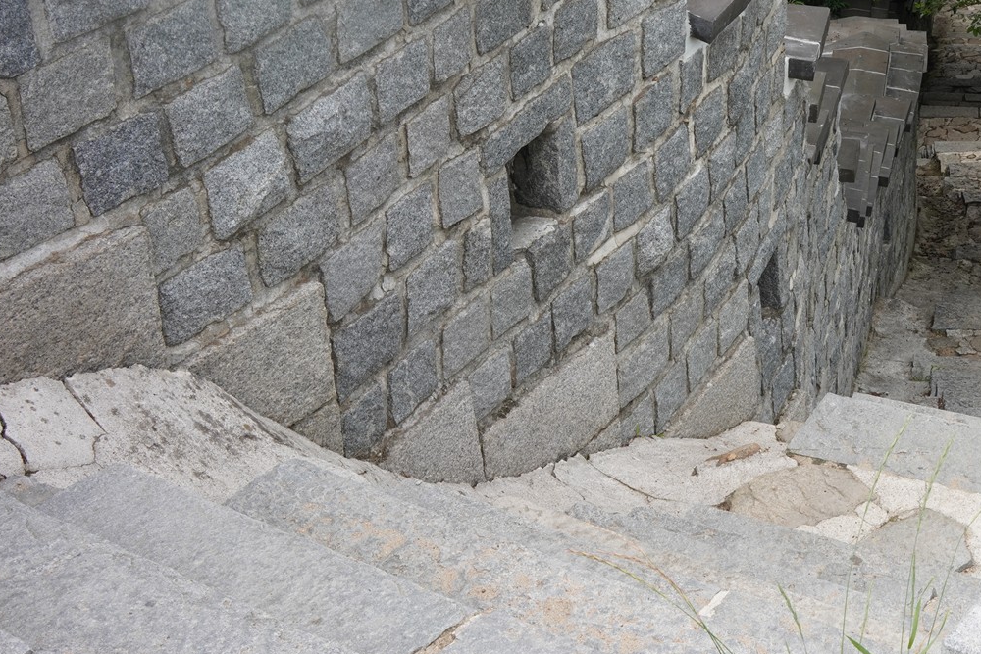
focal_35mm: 70
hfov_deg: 27.5
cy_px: 199
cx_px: 939
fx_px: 1908
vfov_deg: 19.4
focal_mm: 35
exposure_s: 1/100
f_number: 16
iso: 400
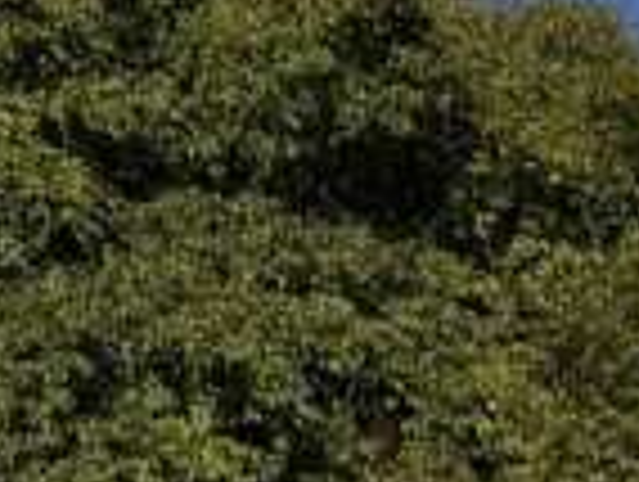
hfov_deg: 7.9
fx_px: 3365
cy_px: 1378
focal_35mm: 182
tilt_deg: +1.1
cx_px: 2398
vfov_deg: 7.4
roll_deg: -0.3
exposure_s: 1/11905
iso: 80
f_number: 1.78
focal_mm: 6.76
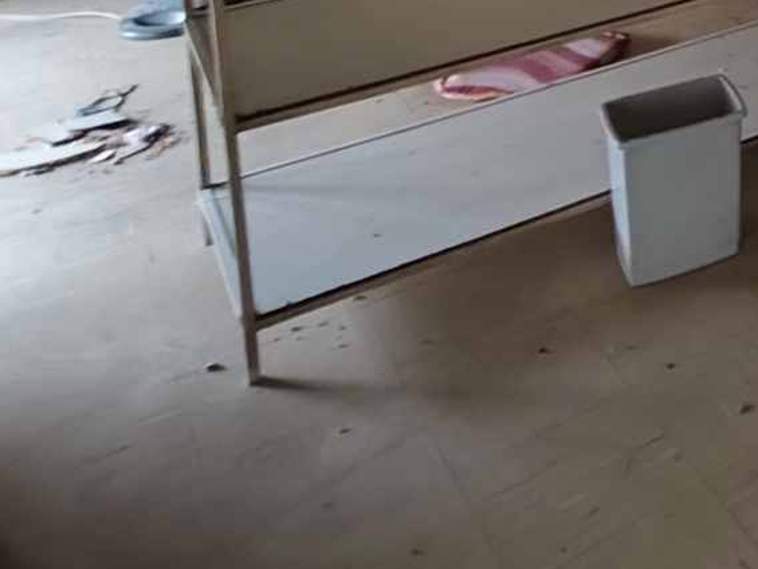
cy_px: -346
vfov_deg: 22.1
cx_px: 1115
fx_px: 1117
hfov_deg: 27.2
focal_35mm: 51
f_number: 2.2
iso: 500
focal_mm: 1.67
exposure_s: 1/8.33
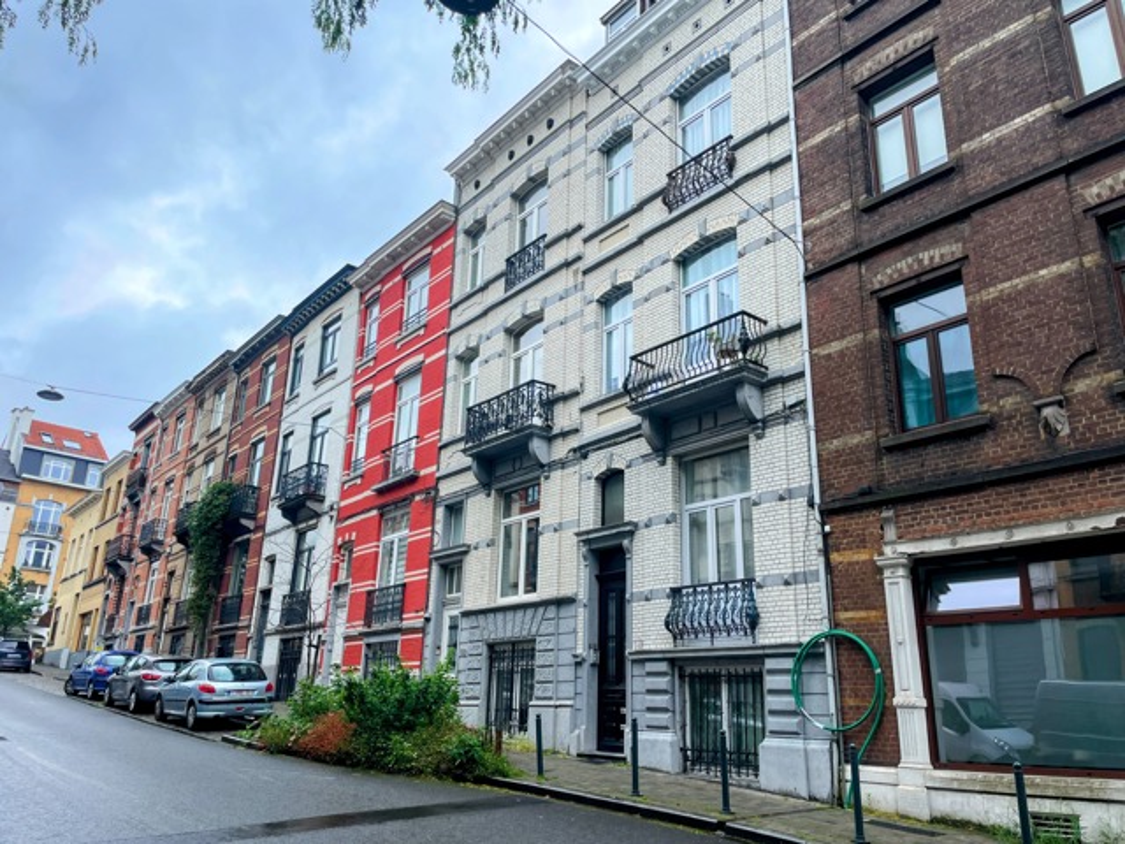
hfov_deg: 67.3
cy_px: 422
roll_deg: -1.2
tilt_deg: +18.8
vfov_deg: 53.1
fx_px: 845
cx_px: 562
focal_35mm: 26
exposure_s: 1/1319
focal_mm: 4.2
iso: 32
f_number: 1.6
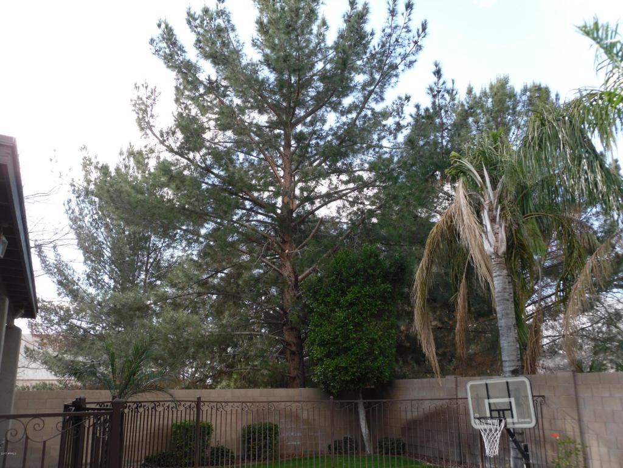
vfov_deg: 32.2
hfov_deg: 42.1
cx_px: 312
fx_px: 810
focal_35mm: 45
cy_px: 234
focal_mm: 6.3
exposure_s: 1/125
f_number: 3.5
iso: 80
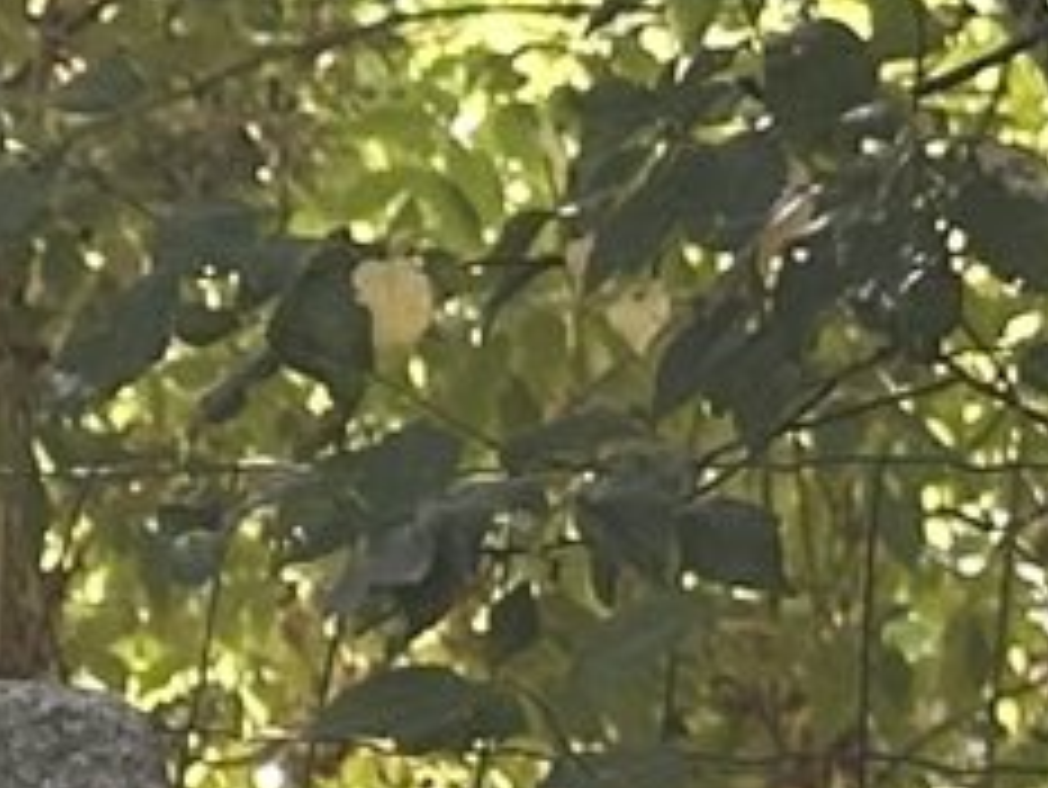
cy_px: 2184
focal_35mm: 329
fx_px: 9966
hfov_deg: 5.7
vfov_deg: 4.4
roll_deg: -0.7
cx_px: -1826
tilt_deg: -4.1
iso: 80
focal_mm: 6.86
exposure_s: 1/134
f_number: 1.78
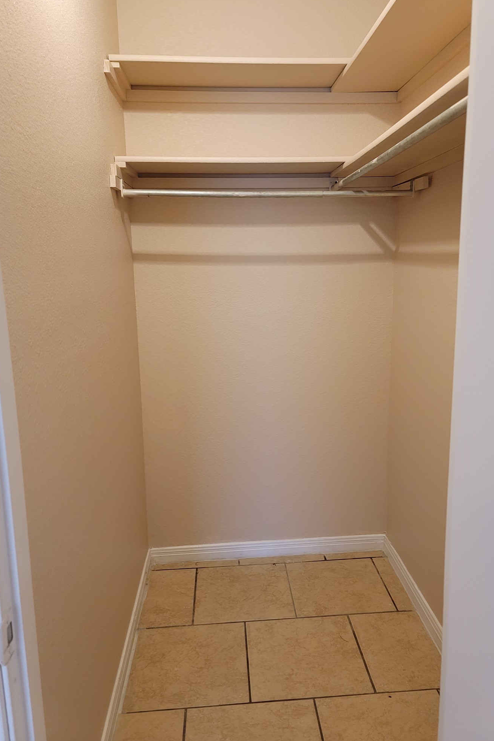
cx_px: 275
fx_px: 556
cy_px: 361
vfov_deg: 67.4
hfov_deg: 47.8
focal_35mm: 27
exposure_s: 1/40
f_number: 1.8
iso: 320
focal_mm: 7
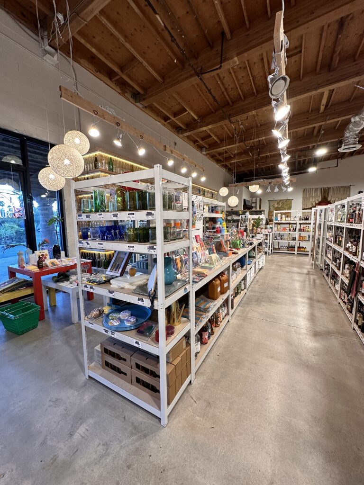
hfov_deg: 85.7
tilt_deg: -7.3
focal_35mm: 14
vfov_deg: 102.1
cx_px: 182
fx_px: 196
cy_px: 242
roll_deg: +0.6
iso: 160
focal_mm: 2.22
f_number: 2.2
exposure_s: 1/120
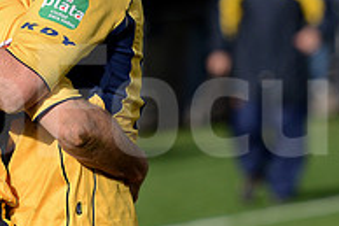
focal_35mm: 478
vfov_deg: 2.9
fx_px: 4497
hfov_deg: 4.3
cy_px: 97
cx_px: -38
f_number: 2.8
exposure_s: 1/2000
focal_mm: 160
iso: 250
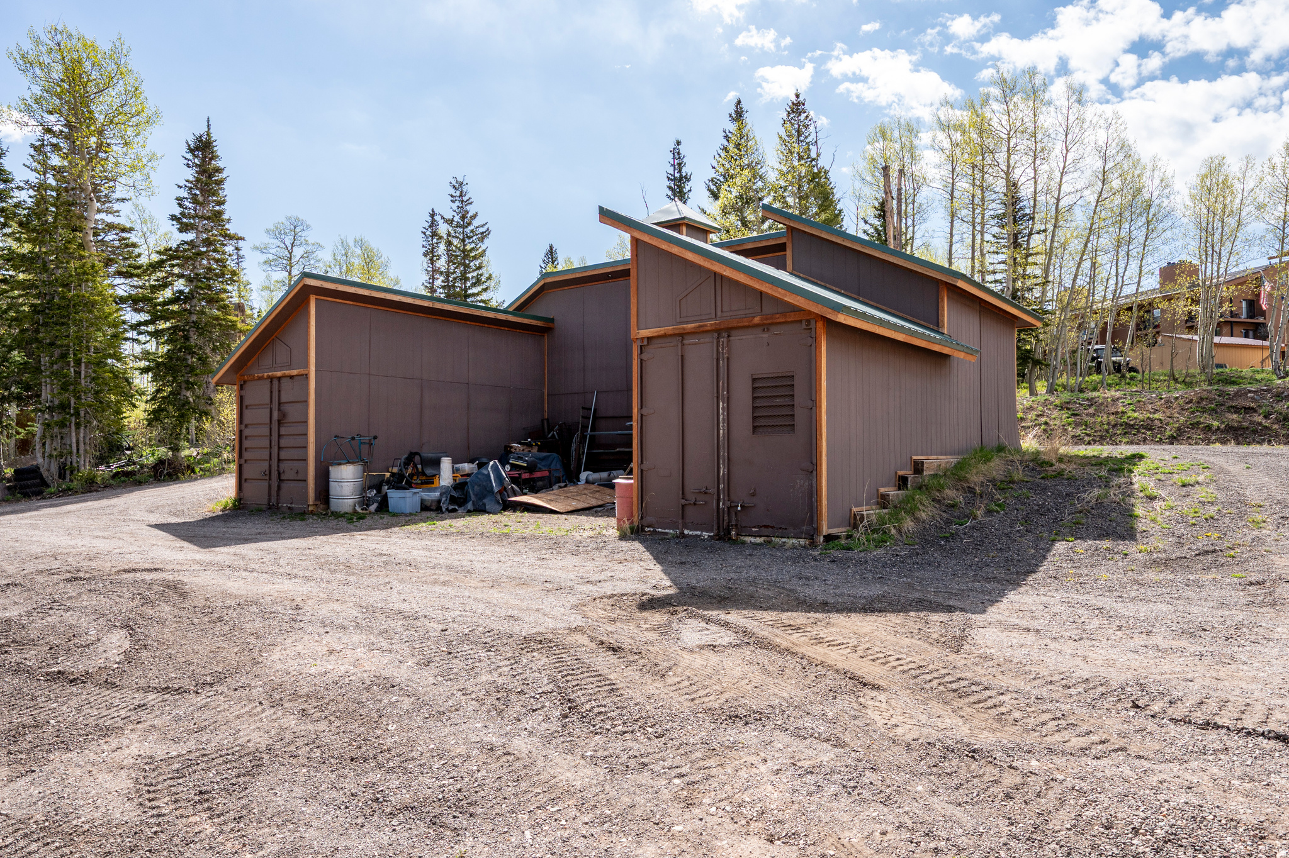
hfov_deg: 76.1
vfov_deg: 55.1
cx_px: 644
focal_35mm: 23
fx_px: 823
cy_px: 429
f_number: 13
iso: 320
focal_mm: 23
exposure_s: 1/320
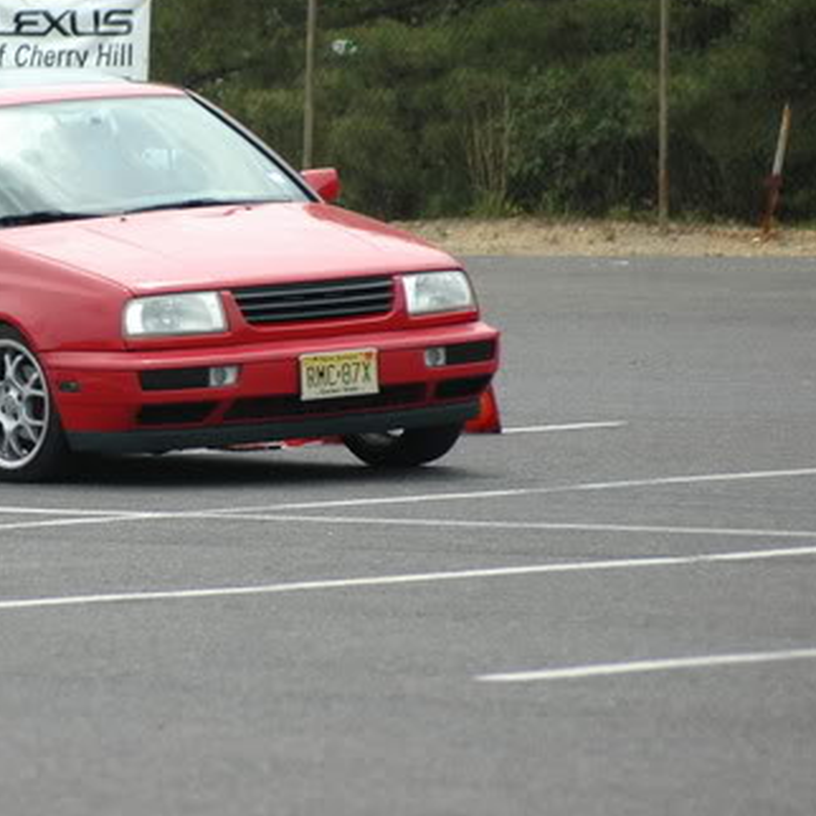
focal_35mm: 481
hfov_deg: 3.6
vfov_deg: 3.6
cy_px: 284
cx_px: 101
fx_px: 12828
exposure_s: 1/800
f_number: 5.3
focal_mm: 190
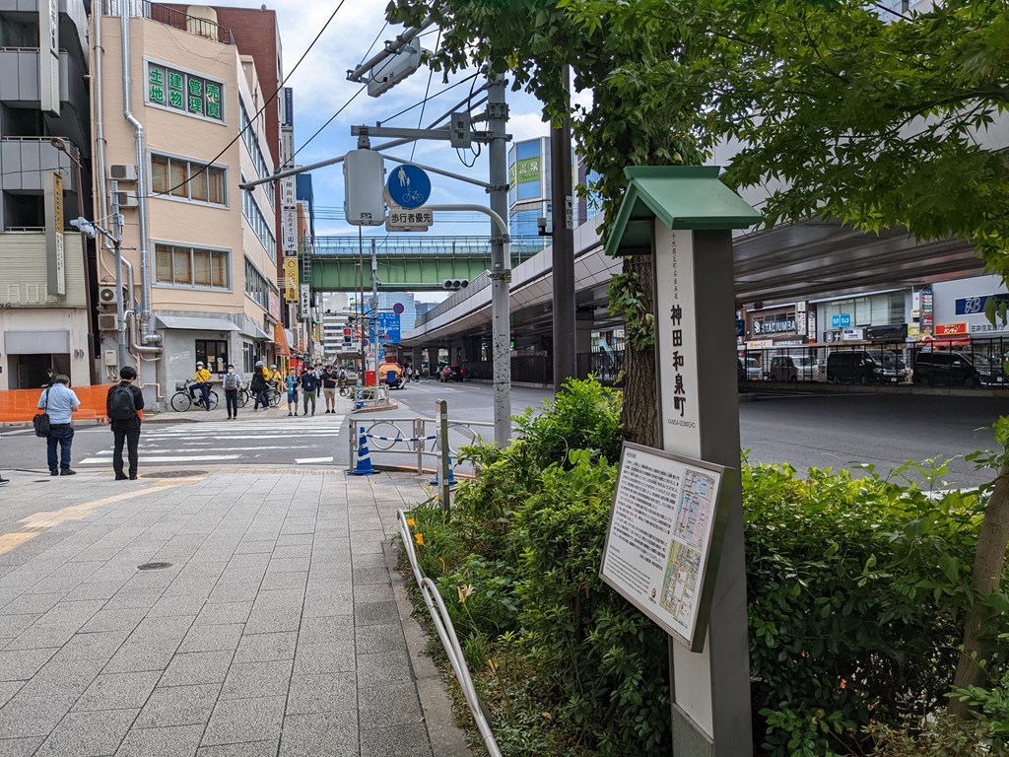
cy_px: 378
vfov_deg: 51.4
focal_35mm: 27
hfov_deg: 65.3
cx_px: 504
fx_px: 787
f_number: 1.73
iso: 48
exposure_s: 1/2128
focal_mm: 4.38
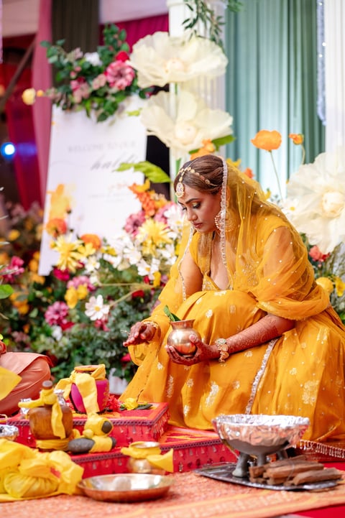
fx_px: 1237
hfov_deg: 15.9
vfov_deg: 23.7
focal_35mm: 86
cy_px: 259
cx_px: 172
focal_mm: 86
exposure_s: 1/160
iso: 2500
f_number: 2.7
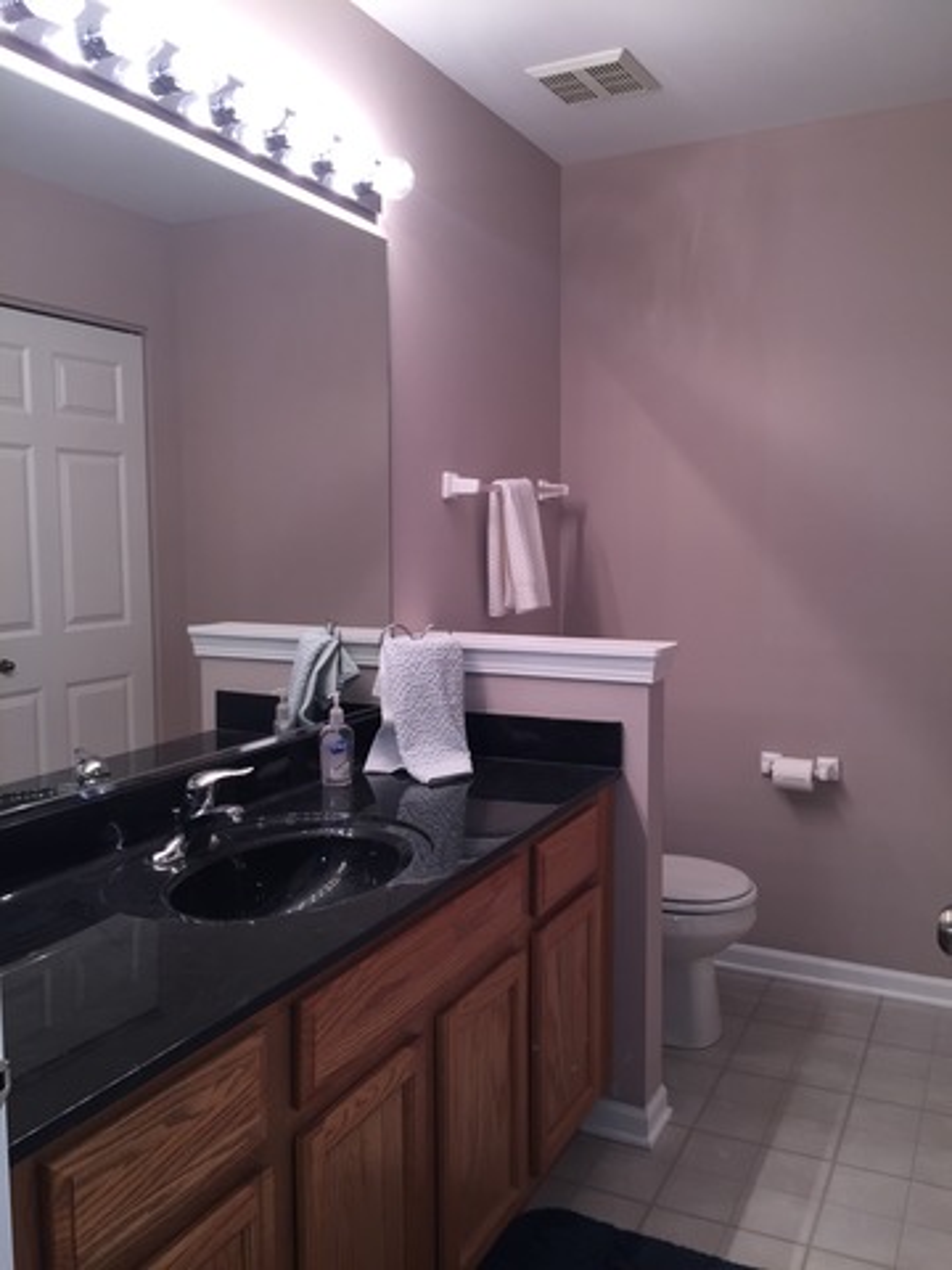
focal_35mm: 29
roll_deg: +0.9
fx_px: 1063
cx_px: 476
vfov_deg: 61.7
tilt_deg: -3.6
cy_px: 635
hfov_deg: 48.2
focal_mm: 4.15
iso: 32
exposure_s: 1/30
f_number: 2.2
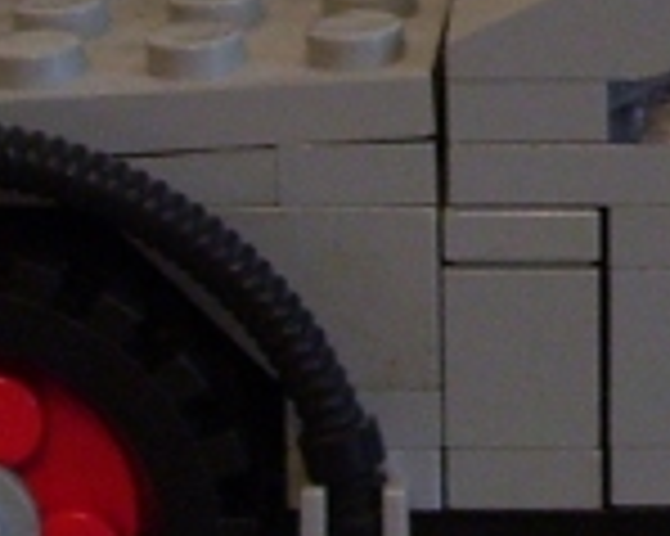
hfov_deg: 9.2
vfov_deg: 7.5
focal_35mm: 206
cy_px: 113
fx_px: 4082
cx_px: 931
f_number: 2.7
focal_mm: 6
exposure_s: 1/8
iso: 160
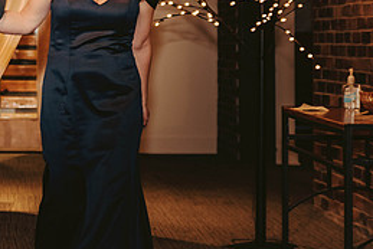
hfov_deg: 13.8
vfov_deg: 9.2
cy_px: -11
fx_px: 1534
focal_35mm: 148
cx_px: 71
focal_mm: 66
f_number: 3.2
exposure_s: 1/100
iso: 1250
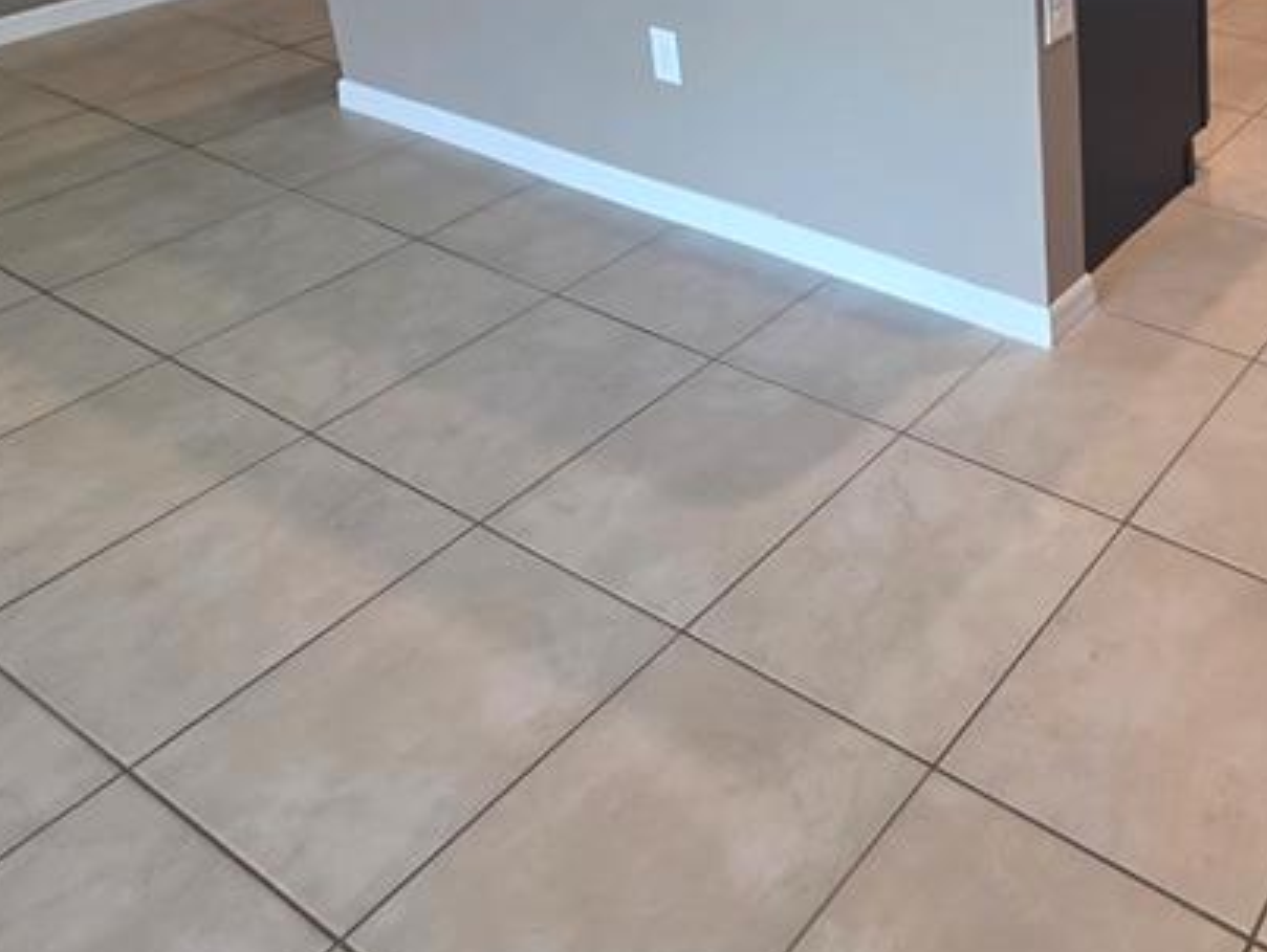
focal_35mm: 33
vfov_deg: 35.7
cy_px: -132
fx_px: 1209
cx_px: 1286
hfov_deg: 45.9
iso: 160
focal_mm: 2.2
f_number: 1.9
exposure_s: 1/60
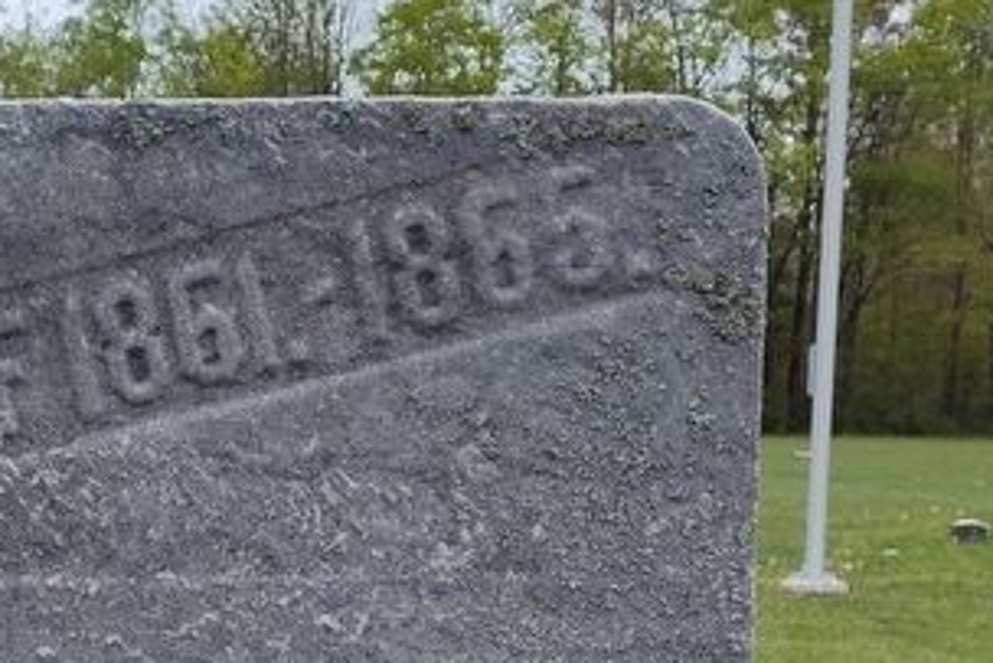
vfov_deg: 21.3
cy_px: 532
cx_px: 59
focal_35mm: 63
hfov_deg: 30.2
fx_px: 1738
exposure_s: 1/544
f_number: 1.8
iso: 100
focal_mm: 5.56
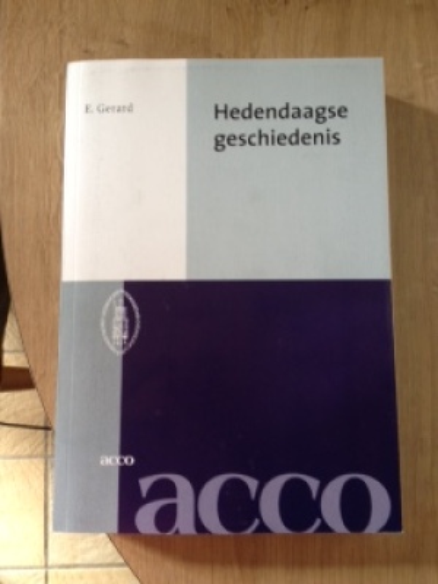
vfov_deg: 52.6
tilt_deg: -81.7
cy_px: 292
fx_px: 590
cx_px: 219
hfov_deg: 40.7
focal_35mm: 35
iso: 50
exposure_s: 1/20
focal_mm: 4.28
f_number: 2.4
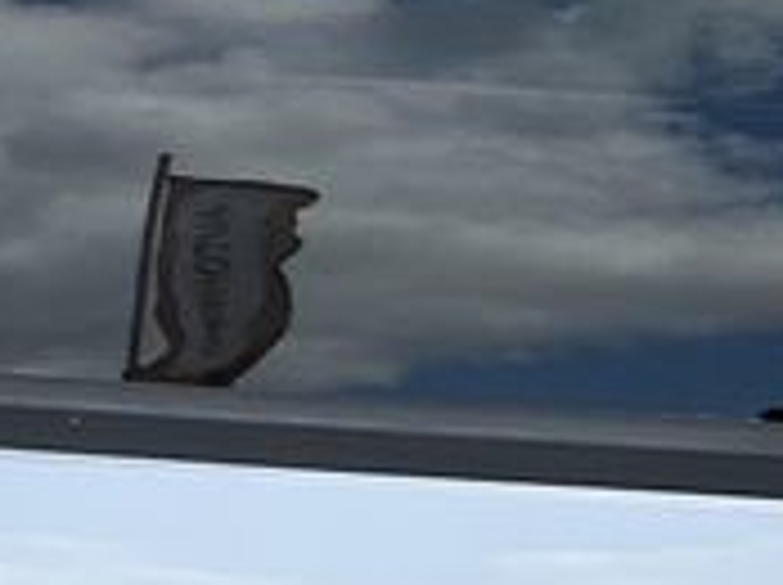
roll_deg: -0.3
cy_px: 760
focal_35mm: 129
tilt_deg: -12.4
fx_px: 2914
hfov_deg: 15.1
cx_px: 770
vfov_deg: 11.2
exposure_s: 1/898
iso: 25
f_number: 1.8
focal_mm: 3
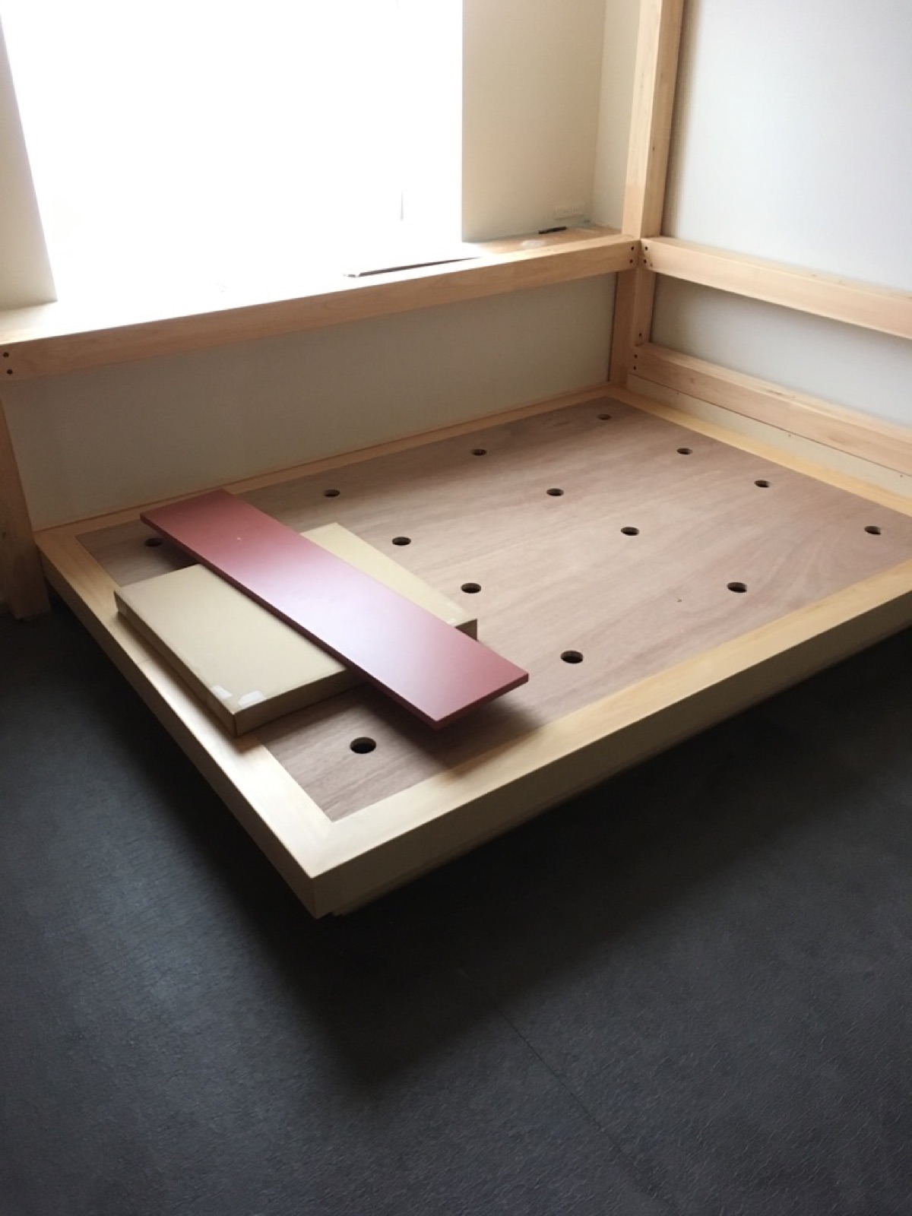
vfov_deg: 61.7
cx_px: 456
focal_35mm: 29
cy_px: 608
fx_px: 1019
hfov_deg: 48.2
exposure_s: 1/15
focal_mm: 4.15
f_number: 2.2
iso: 200
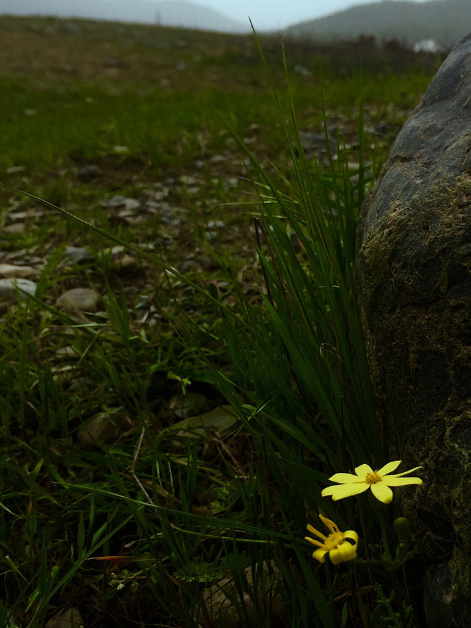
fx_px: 889
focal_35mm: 49
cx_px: 385
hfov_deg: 28.9
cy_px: 357
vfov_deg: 38.8
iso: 32
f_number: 2.2
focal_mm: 4.15
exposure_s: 1/388
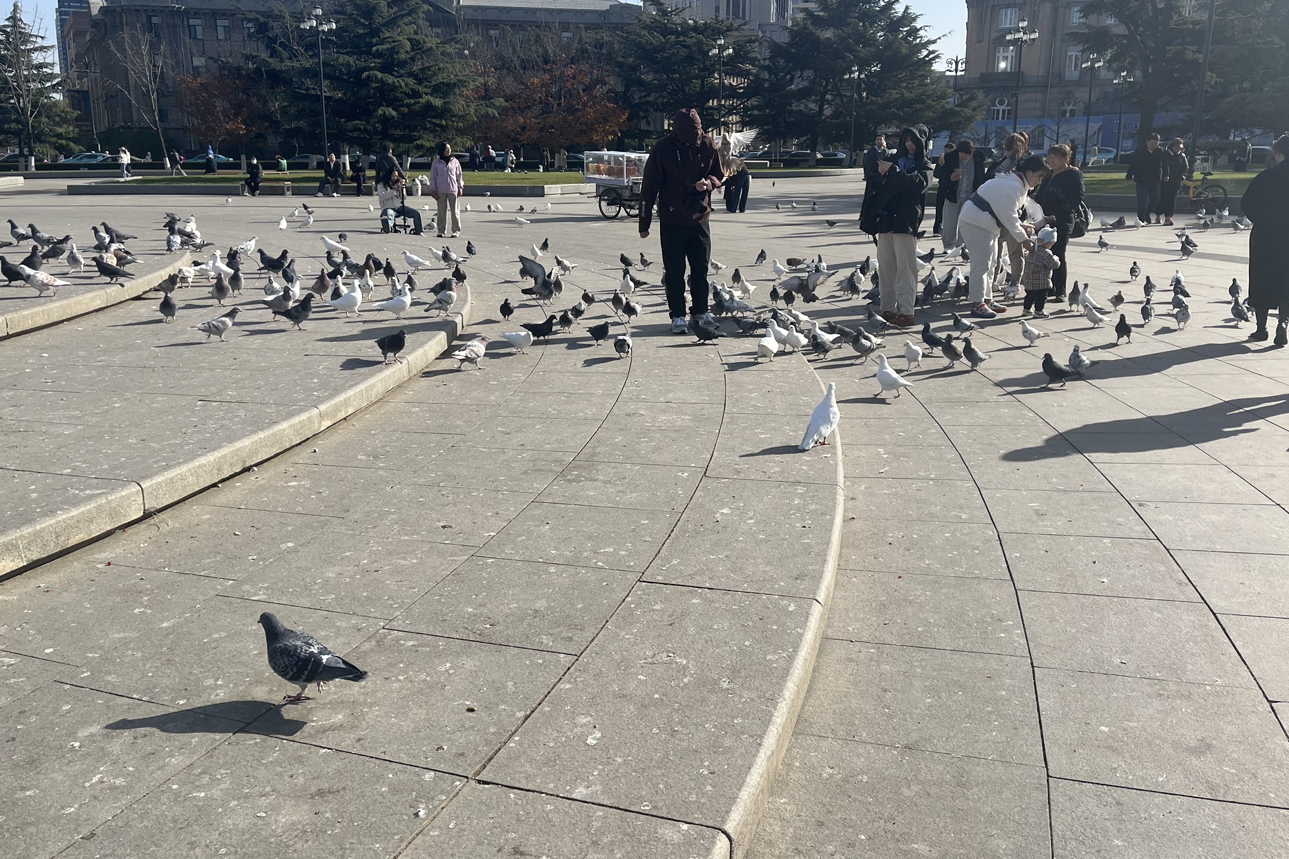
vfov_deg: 44.9
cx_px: 678
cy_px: 403
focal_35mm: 29
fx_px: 1038
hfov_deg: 63.6
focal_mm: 5.1
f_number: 1.6
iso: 50
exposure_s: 1/3311
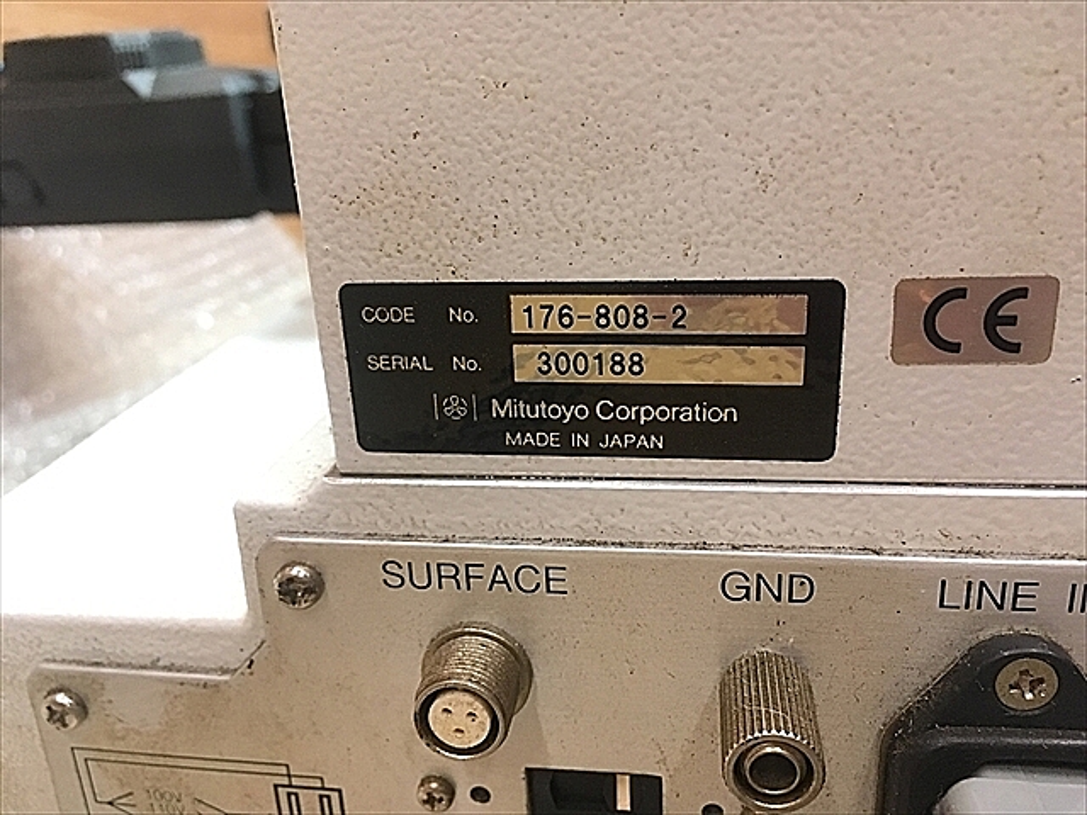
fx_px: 911
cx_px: 544
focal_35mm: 29
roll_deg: +4.2
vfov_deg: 48.2
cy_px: 408
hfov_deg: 61.7
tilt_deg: -20.9
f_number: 2.2
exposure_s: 1/30
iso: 160
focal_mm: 4.15
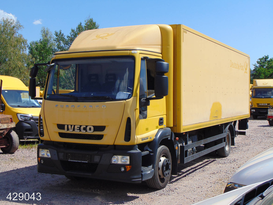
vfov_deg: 29.1
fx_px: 394
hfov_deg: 38.2
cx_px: 136
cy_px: 102
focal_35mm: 50
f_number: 3.5
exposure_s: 1/640
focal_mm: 9
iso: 80
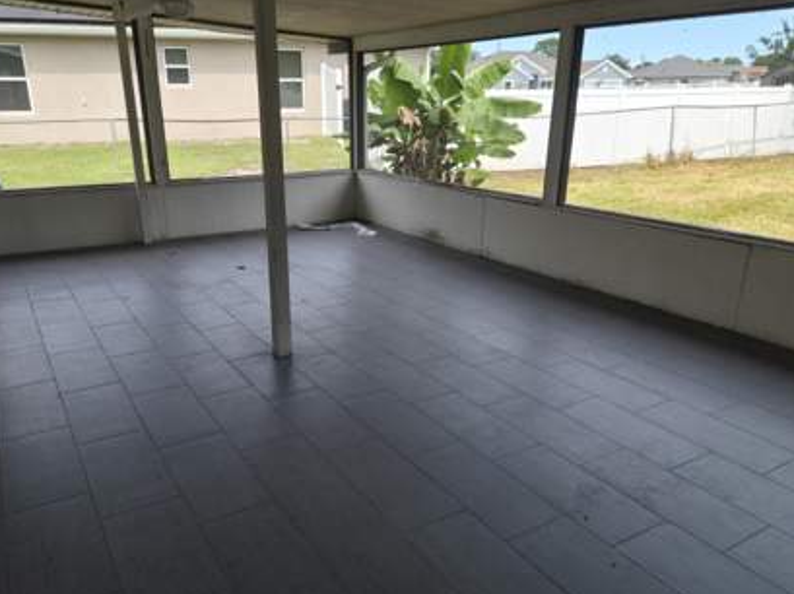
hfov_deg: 65.2
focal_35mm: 27
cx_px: 351
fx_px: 619
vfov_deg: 51.3
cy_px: 300
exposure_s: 1/1025
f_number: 1.8
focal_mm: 5.4
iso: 50
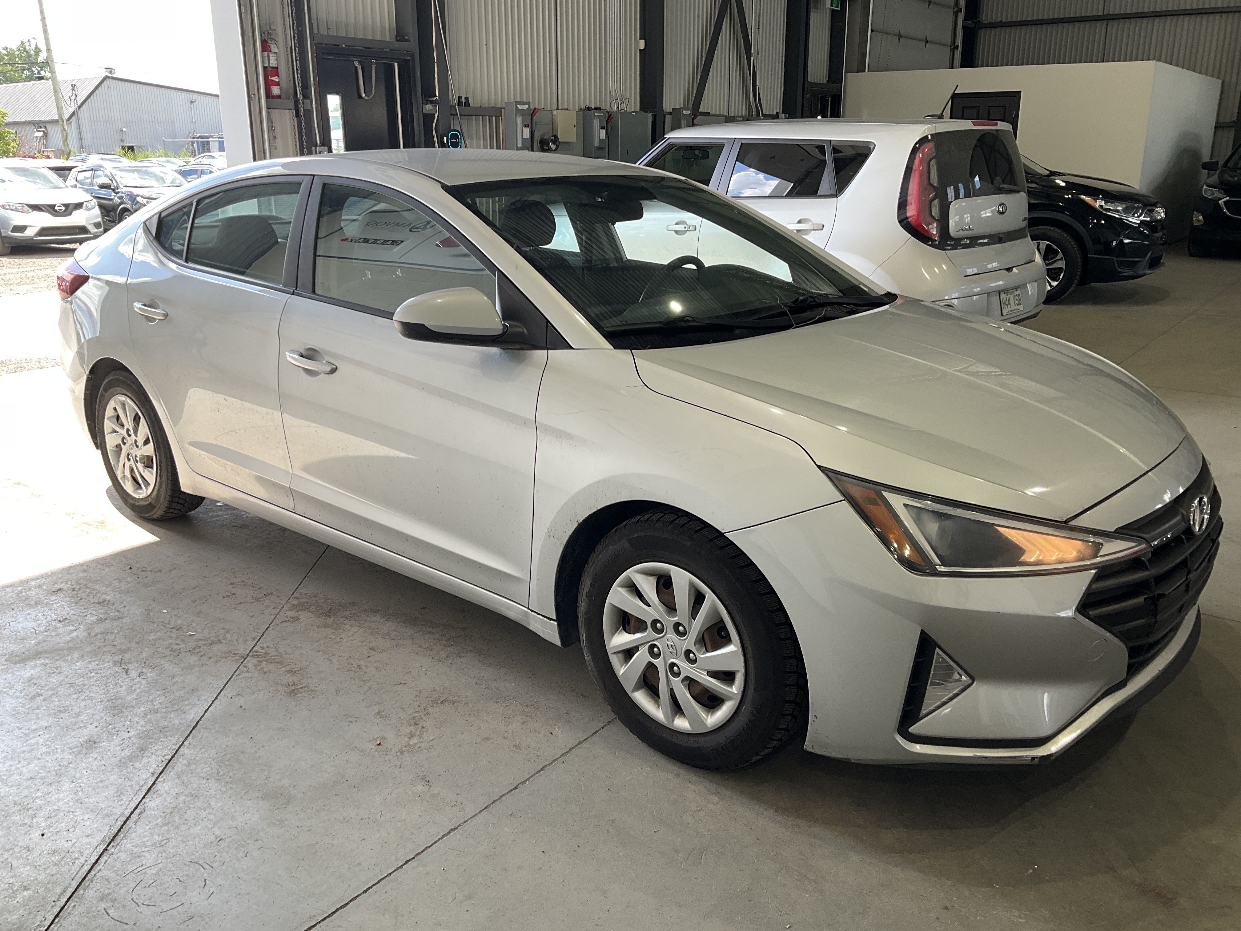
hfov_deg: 61.7
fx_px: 1040
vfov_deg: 48.2
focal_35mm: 29
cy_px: 466
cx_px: 620
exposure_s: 1/122
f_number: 1.8
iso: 20
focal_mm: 3
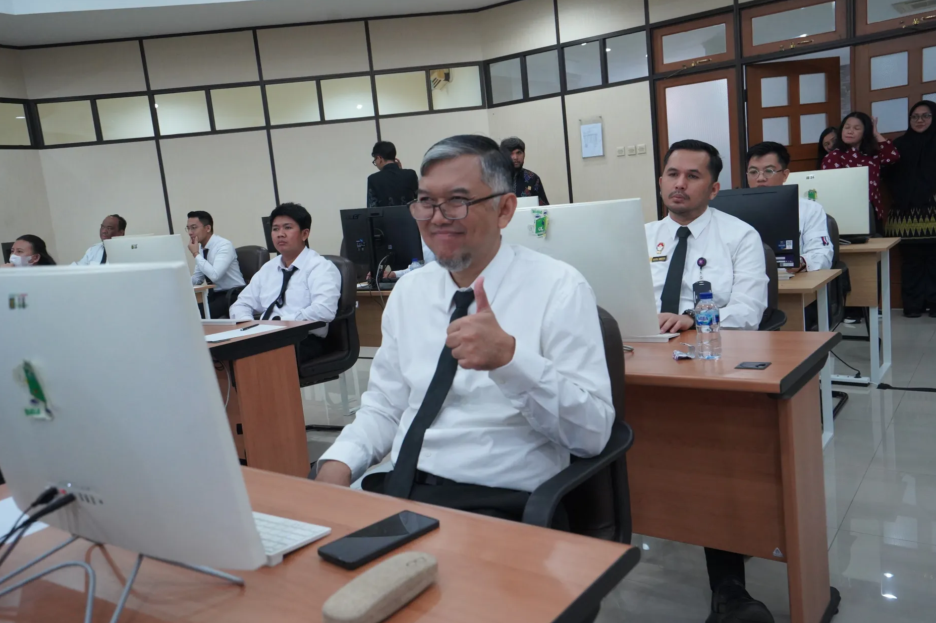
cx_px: 482
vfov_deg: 43.6
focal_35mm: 30
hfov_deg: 61.9
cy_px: 305
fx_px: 780
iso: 8000
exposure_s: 1/100
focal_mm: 29
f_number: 5.6
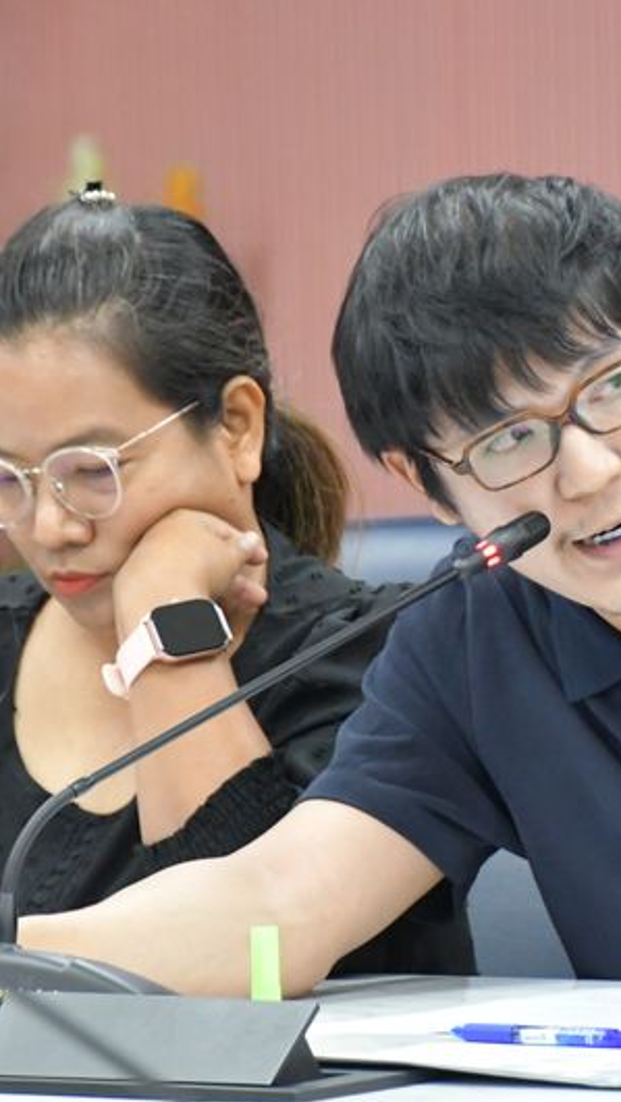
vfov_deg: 4.2
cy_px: 603
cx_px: 594
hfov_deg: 2.4
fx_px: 15064
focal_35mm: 515
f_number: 6
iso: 4000
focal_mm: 170
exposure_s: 1/125
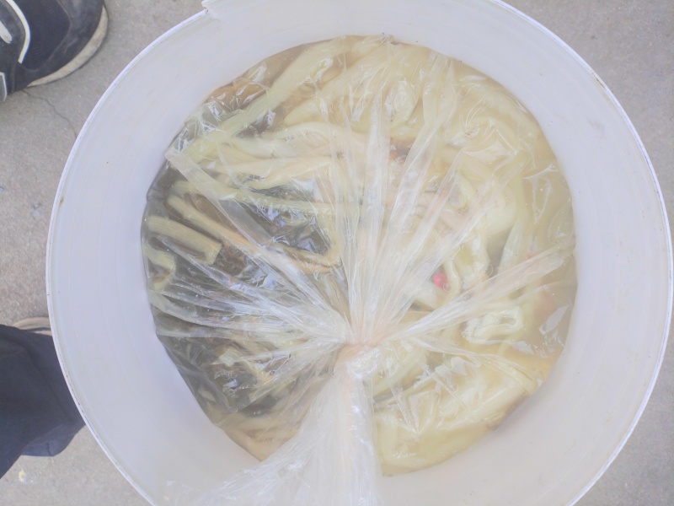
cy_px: 253
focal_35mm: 26
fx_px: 506
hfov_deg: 67.3
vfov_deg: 53.1
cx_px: 337
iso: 104
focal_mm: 4.25
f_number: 1.8
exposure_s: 1/100
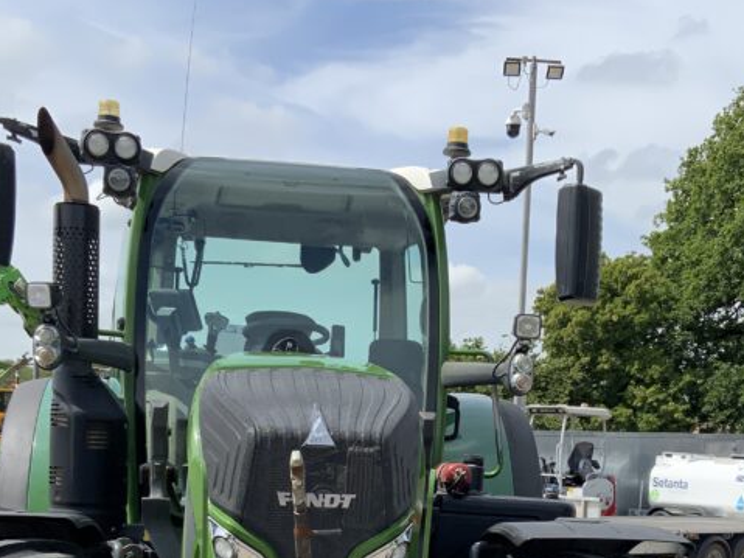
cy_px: 541
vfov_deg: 22.8
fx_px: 1332
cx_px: 393
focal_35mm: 62
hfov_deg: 31.2
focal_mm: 3
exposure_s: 1/1848
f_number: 1.8
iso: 16
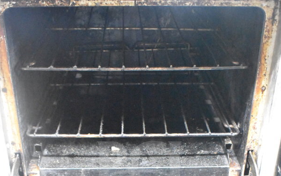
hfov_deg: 37.7
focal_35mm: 54
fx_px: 412
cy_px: 179
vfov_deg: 23.0
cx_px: 139
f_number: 3.8
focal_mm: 23
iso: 16000
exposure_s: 1/40
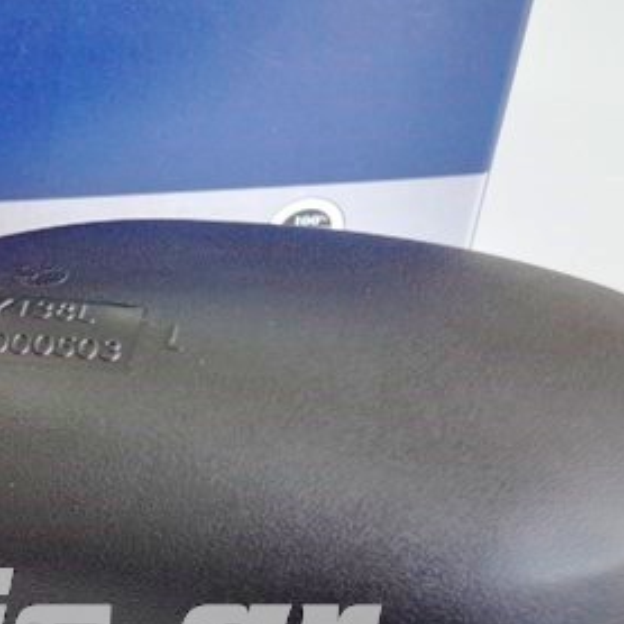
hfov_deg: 11.5
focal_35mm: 145
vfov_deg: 11.9
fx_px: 2957
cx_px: -368
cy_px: 658
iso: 1000
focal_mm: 28
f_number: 4.5
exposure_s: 1/125
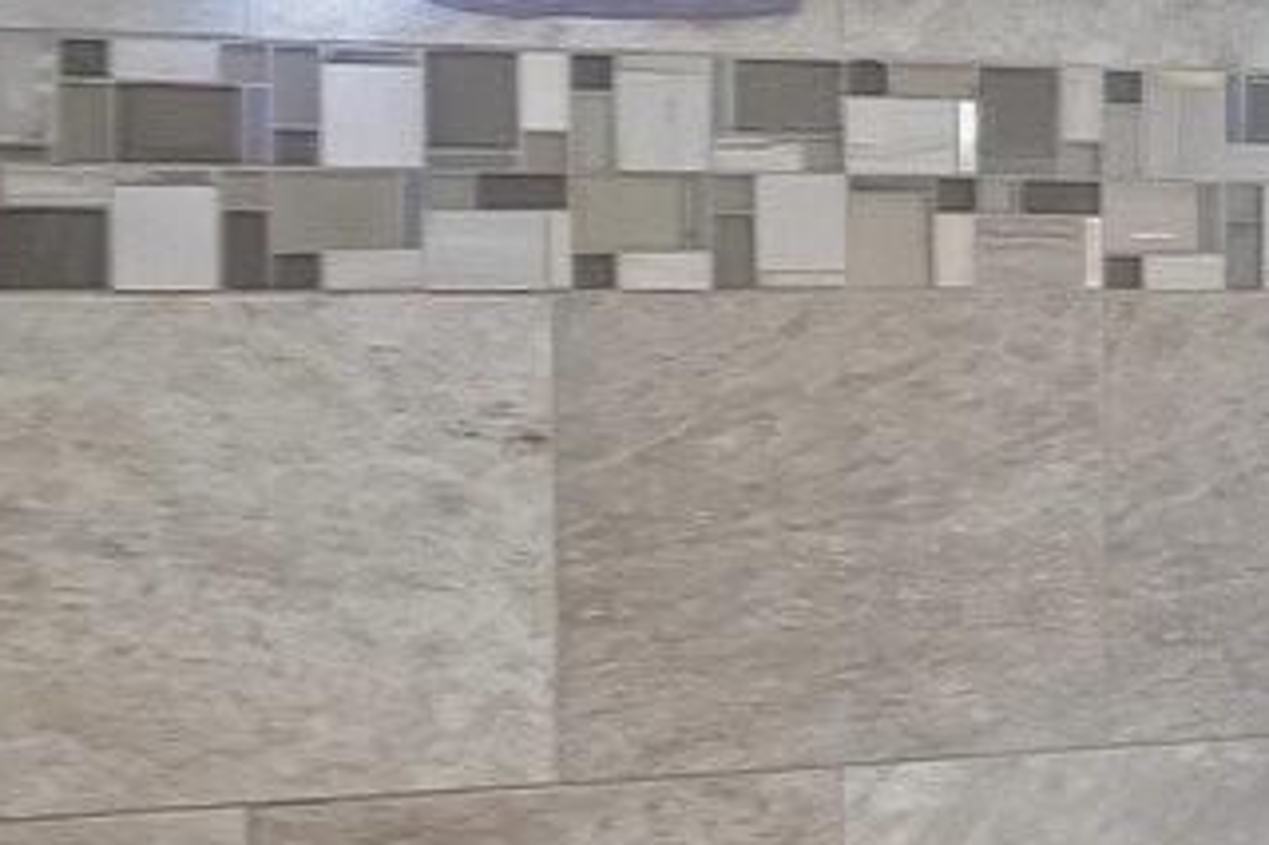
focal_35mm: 96
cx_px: 3256
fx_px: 3382
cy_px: 355
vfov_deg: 14.2
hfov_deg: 13.5
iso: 400
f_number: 8
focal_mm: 10
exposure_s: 1/4
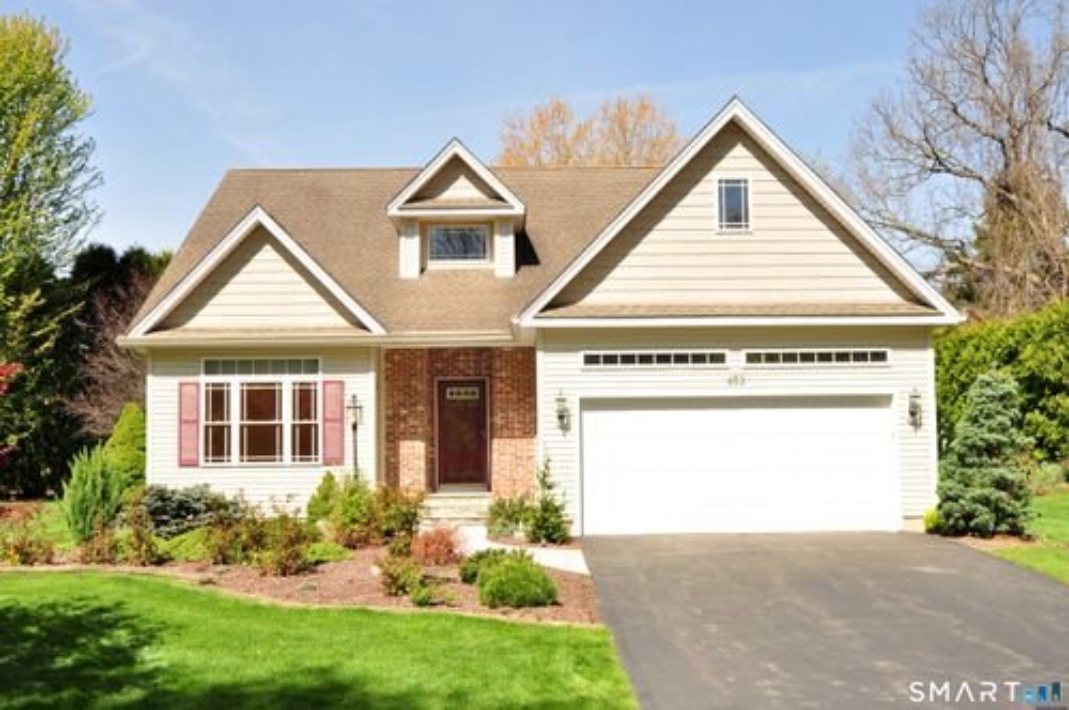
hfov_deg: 62.0
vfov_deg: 43.5
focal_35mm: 30
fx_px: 890
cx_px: 534
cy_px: 355
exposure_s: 1/250
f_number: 8
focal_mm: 20
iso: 200
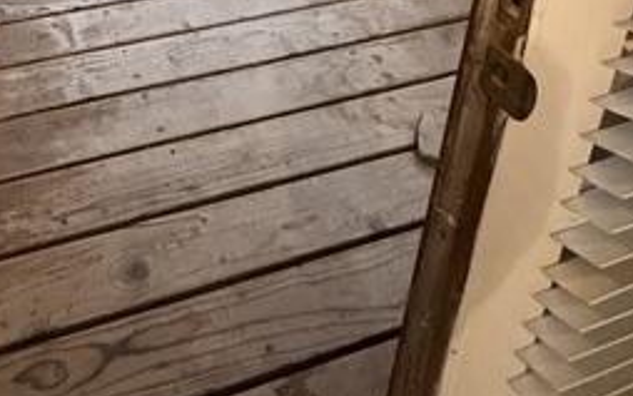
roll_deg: -1.1
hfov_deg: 44.6
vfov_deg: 21.5
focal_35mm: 39
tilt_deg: -16.9
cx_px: 35
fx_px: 673
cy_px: -315
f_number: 2.2
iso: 1250
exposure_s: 1/30
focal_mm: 2.22
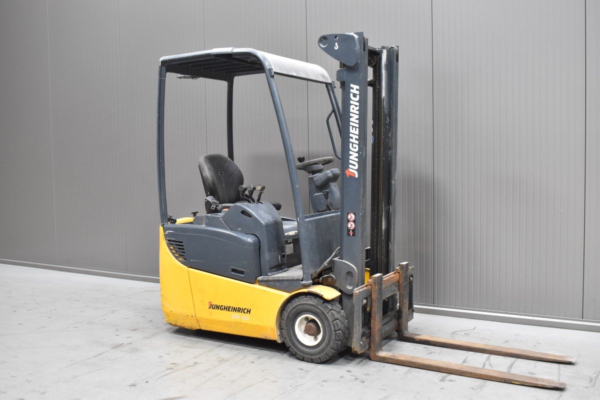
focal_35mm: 36
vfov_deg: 36.9
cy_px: 200
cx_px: 300
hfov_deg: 53.1
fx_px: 600
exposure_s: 1/25
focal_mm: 24
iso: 1600
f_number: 5
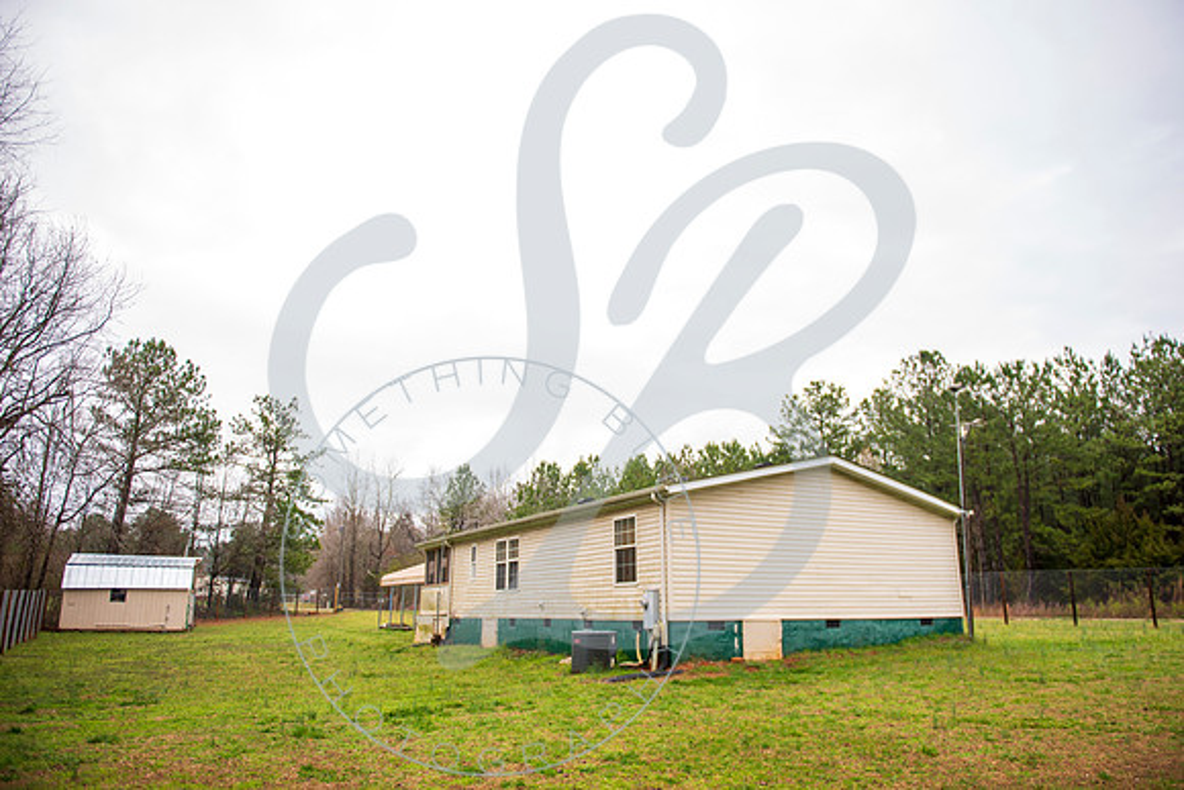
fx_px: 821
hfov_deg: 71.6
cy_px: 395
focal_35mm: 25
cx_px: 605
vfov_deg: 51.4
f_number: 2.8
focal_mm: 24
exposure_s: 1/640
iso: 200
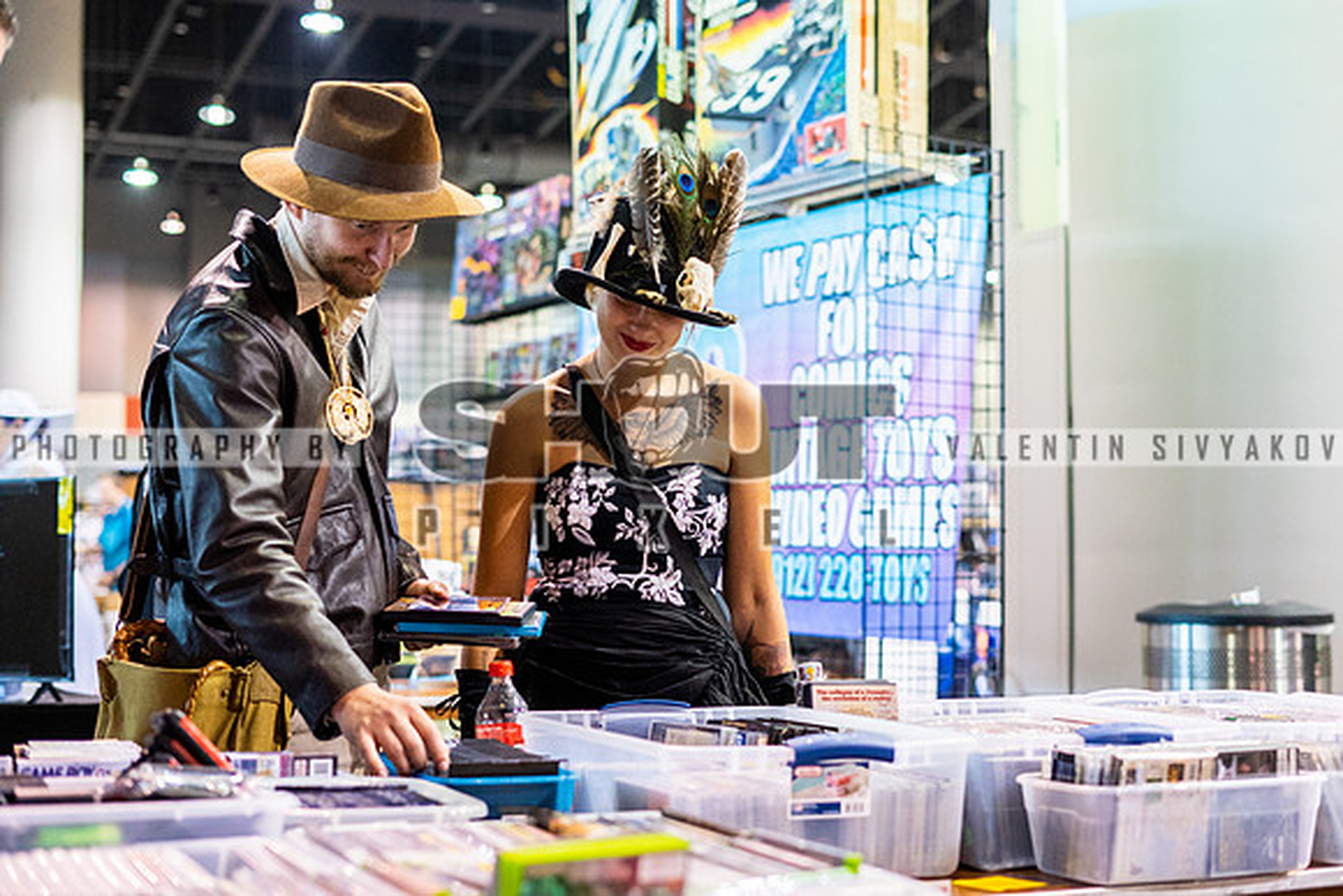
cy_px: 413
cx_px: 757
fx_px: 2153
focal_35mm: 58
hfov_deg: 34.6
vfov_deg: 23.5
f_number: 2.5
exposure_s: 1/320
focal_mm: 50
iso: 2000
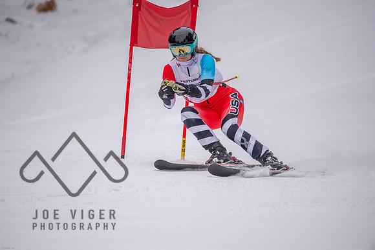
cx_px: 188
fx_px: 6246
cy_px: 125
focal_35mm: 600
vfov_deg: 2.3
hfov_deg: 3.4
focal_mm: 600
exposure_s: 1/3200
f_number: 6.3
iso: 2000
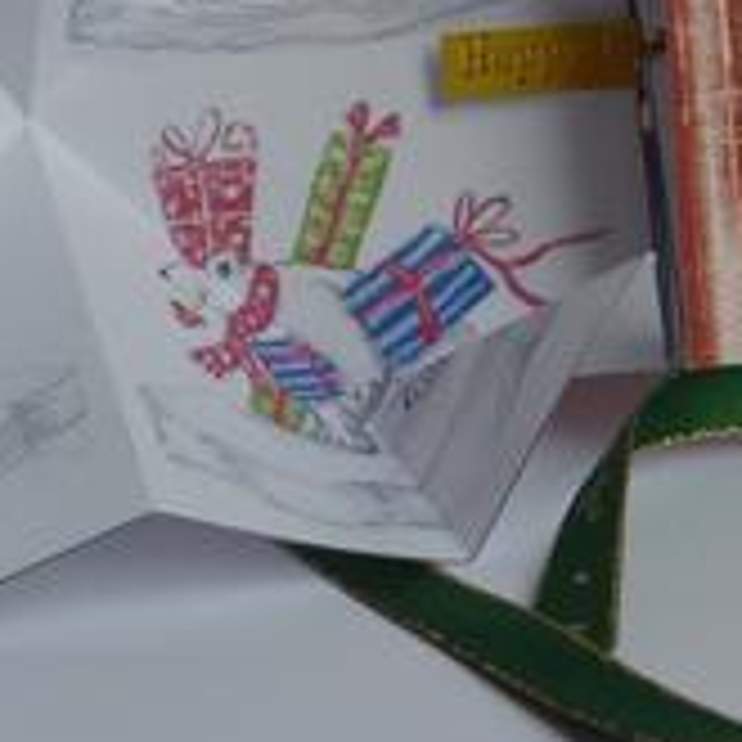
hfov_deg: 19.5
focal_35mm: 89
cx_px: 351
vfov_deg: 19.2
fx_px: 2158
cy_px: 94
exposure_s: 1/200
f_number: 4
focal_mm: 6.1
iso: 80
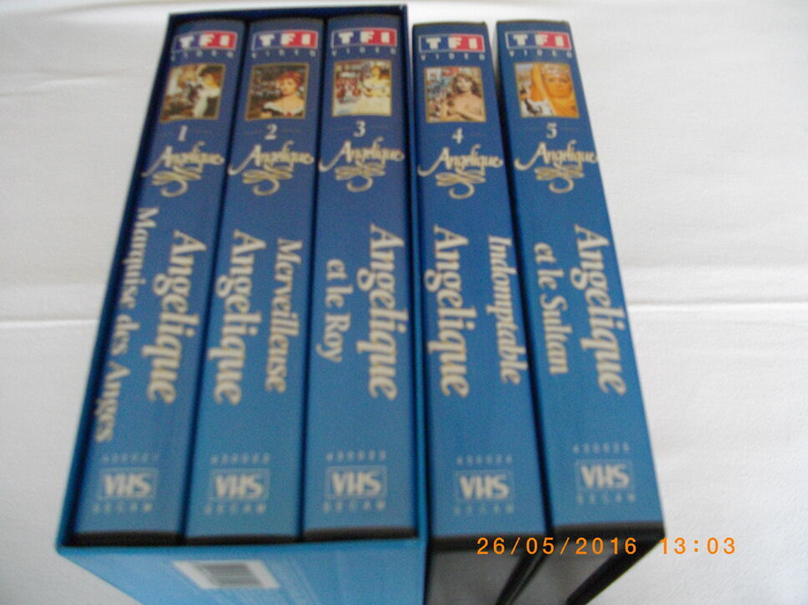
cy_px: 301
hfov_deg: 55.4
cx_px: 404
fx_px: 770
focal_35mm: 33
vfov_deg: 42.9
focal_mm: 5.7
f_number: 2.9
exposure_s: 1/50
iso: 351
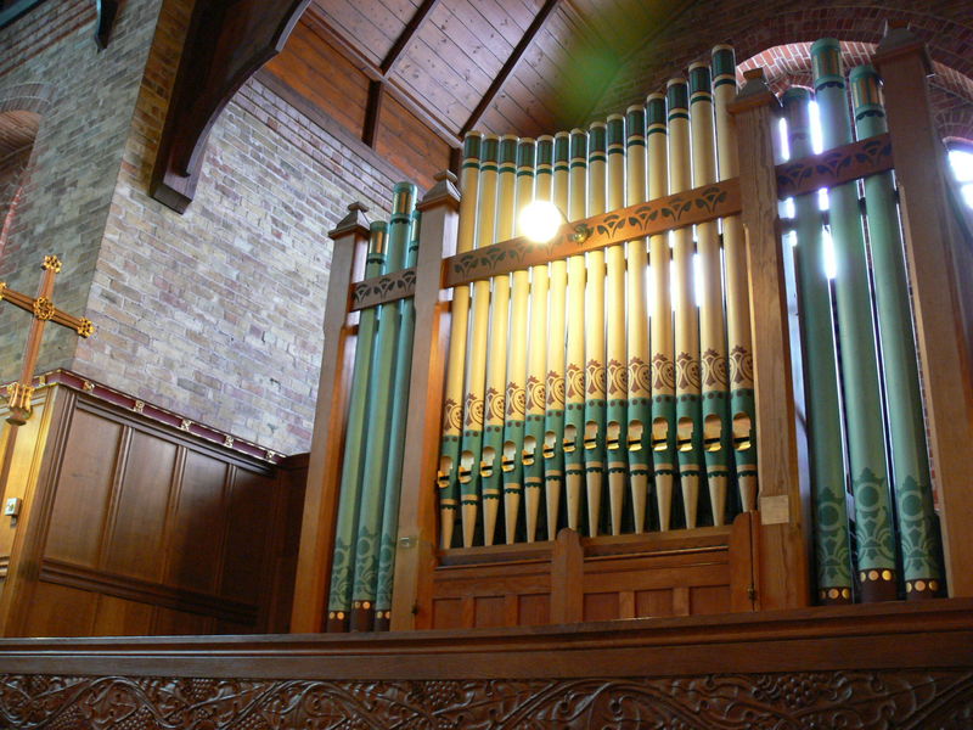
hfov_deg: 52.6
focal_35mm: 35
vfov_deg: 40.7
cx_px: 486
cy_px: 365
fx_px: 984
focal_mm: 7.4
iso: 200
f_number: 2.8
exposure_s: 1/6
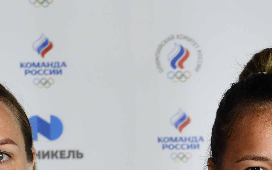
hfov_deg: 8.0
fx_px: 1920
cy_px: 304
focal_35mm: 259
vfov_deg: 5.0
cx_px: 310
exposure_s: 1/200
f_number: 5.6
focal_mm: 60
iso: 400
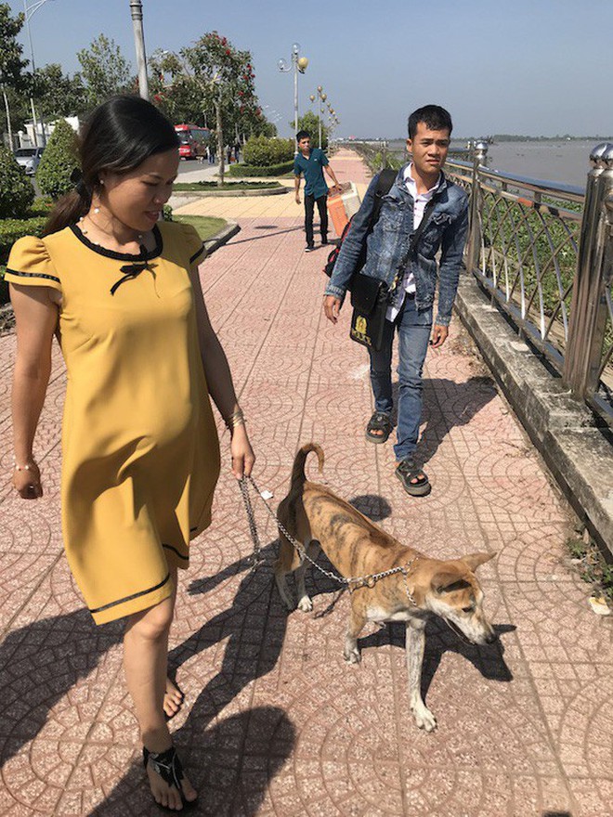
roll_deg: -1.2
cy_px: 408
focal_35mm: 28
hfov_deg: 49.7
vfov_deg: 63.4
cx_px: 306
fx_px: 661
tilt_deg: -20.3
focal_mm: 3.99
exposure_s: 1/2907
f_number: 1.8
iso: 20
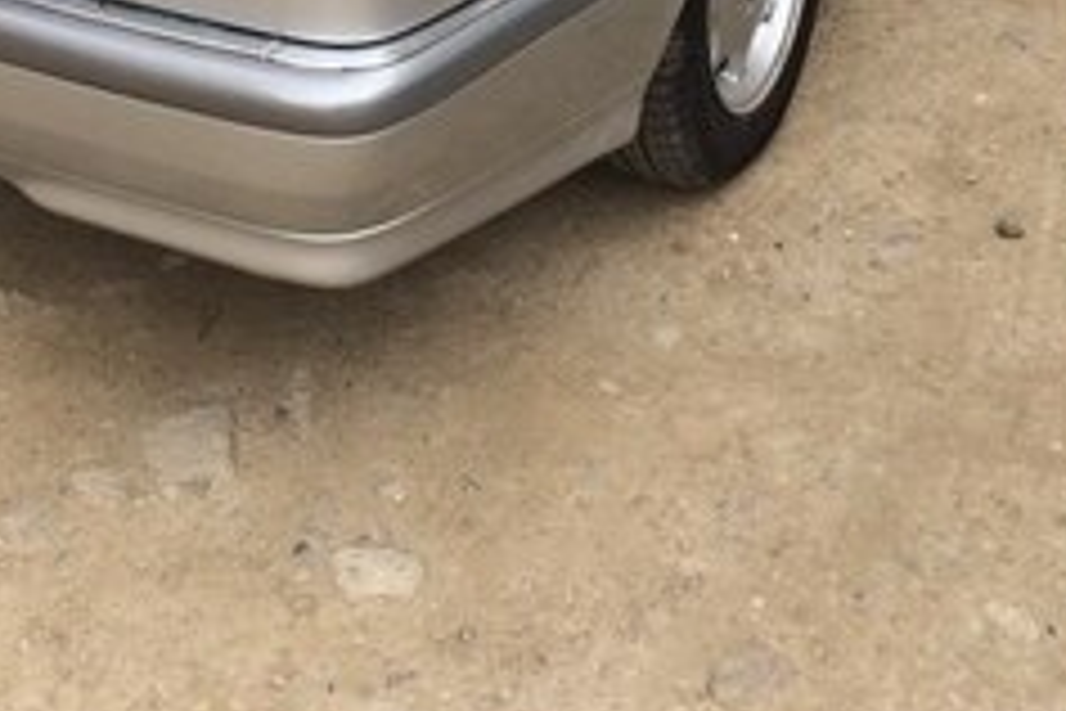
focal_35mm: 63
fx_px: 1865
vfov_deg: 19.1
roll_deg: +5.5
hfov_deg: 31.7
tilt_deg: -12.7
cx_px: 387
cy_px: -333
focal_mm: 4.15
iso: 32
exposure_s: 1/410
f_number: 2.2
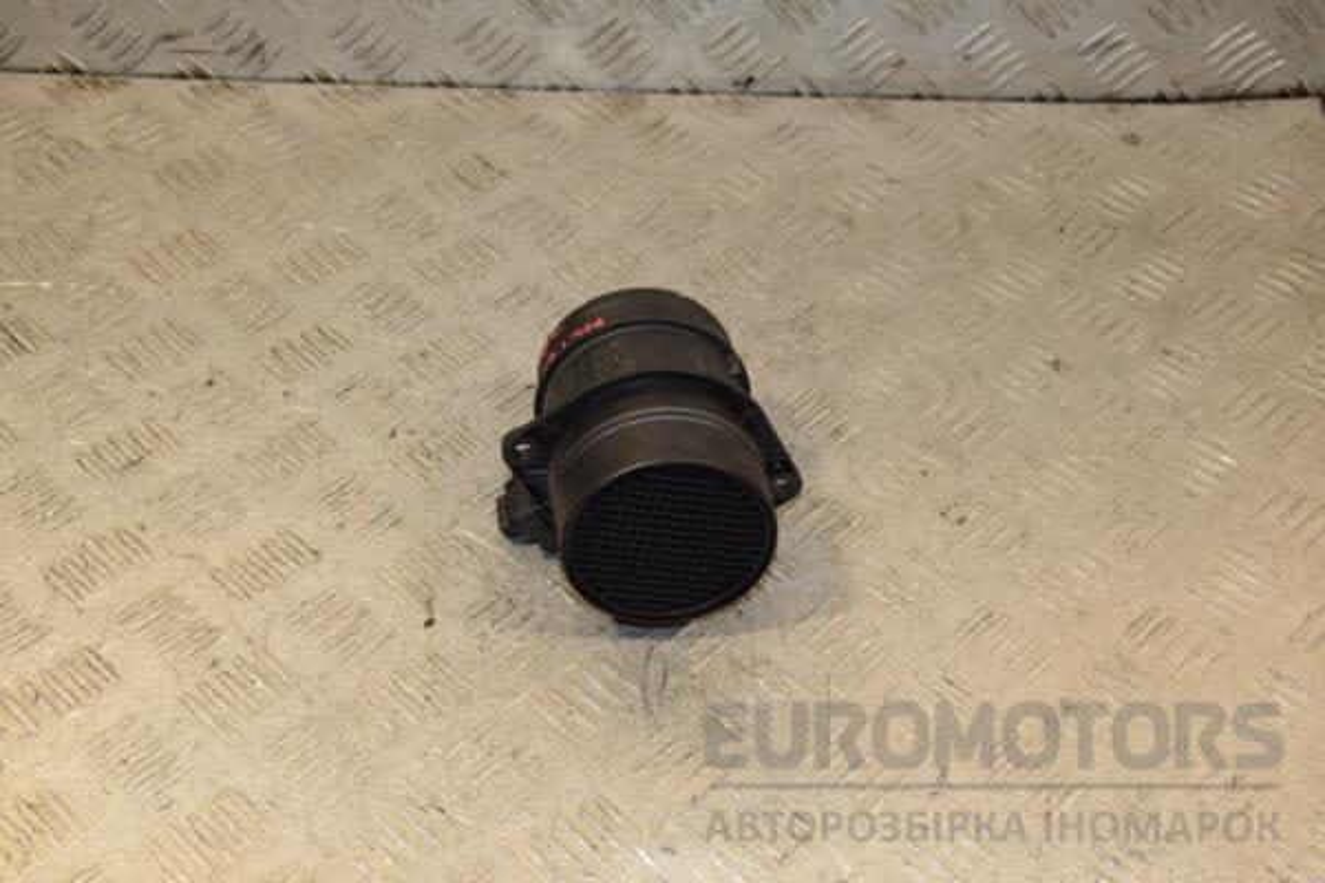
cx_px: 662
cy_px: 442
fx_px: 1932
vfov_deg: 25.8
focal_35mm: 52
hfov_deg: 37.9
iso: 800
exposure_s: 1/200
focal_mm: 35
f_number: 7.1
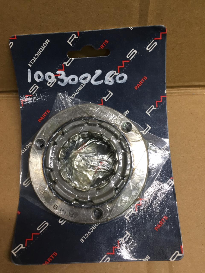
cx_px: 102
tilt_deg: -66.6
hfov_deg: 48.2
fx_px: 229
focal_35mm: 29
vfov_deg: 61.7
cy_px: 136
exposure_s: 1/33
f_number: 2.2
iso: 80
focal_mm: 4.15
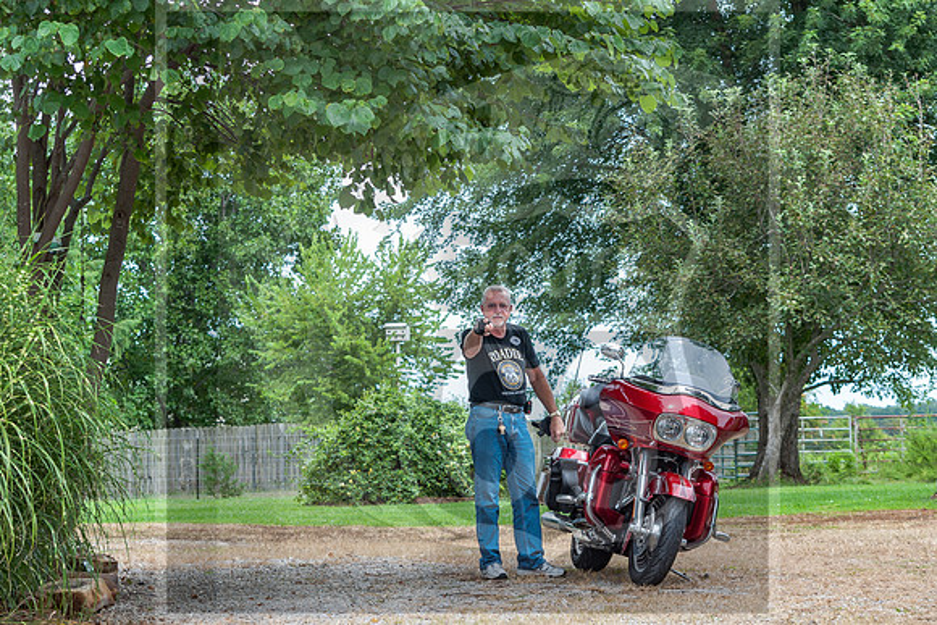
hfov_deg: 15.7
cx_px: 460
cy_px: 348
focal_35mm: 131
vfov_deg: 10.5
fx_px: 3404
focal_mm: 78
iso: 100
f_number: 6.3
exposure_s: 1/160
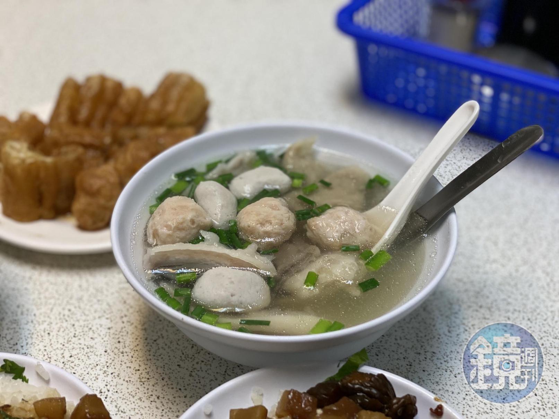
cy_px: 210
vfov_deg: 28.0
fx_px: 840
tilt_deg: -38.9
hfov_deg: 36.8
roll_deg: -0.8
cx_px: 280
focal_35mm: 52
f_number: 2
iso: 100
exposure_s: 1/120
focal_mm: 6
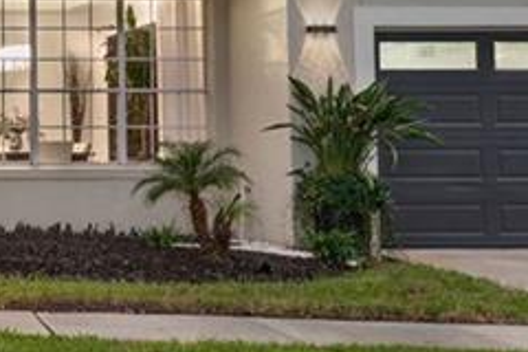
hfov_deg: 20.5
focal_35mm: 80
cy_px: 141
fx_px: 1173
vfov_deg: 17.0
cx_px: -330
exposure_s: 1/1.67
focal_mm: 12
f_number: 8
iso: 250
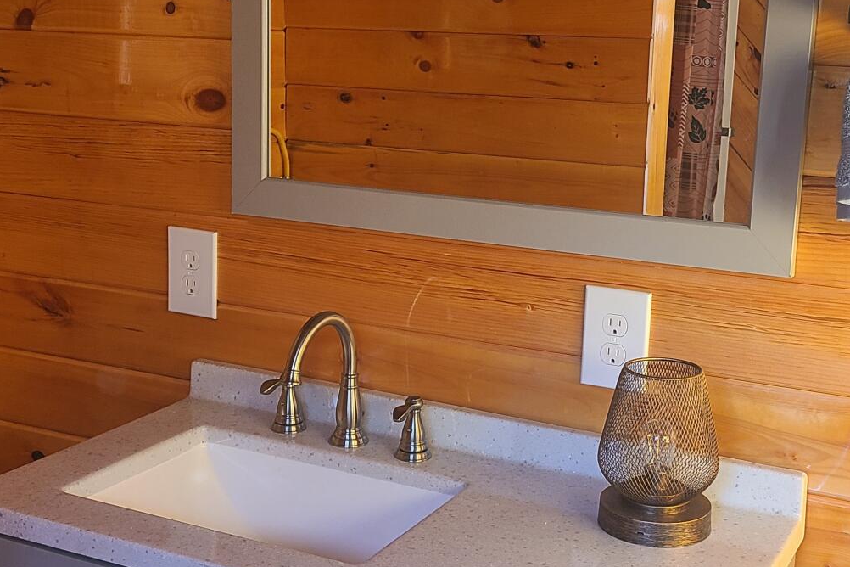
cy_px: 256
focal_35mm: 54
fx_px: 1275
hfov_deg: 36.8
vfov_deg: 25.0
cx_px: 497
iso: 80
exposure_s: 1/60
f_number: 1.8
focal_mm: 5.4
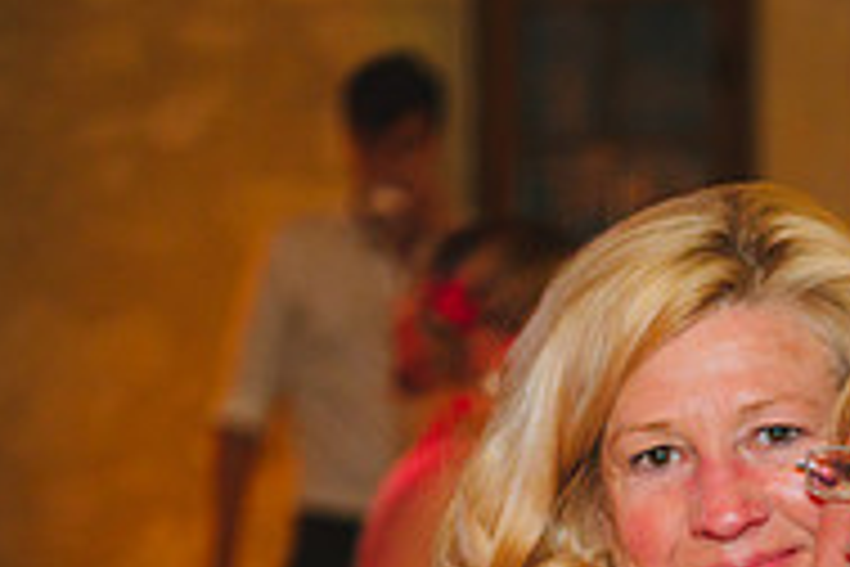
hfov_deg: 11.5
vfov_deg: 7.6
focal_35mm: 178
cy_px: 860
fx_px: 4202
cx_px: 783
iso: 2000
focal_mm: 58
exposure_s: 1/80
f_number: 2.8
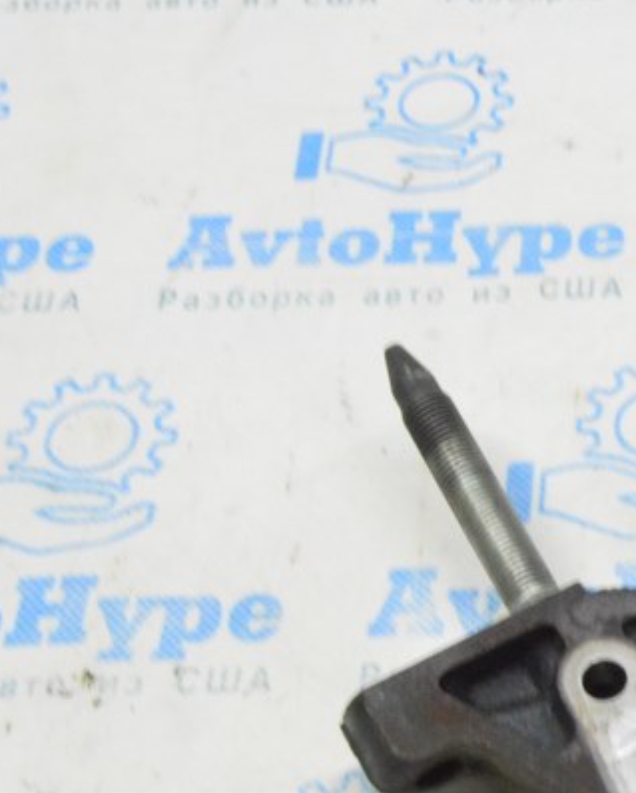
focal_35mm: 83
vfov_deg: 22.7
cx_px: 895
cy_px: 581
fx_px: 1956
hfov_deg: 17.0
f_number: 20
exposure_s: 1/15
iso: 6400
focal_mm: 23
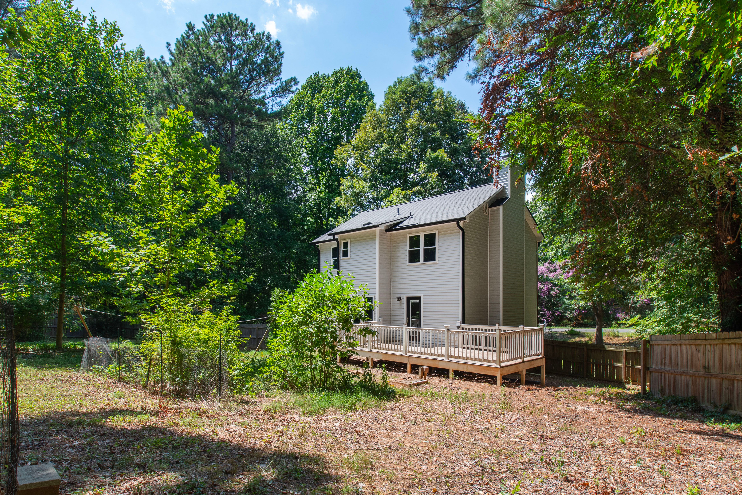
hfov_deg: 90.0
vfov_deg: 67.1
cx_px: 375
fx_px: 371
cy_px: 280
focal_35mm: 18
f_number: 8
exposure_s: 1/125
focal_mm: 10
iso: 100
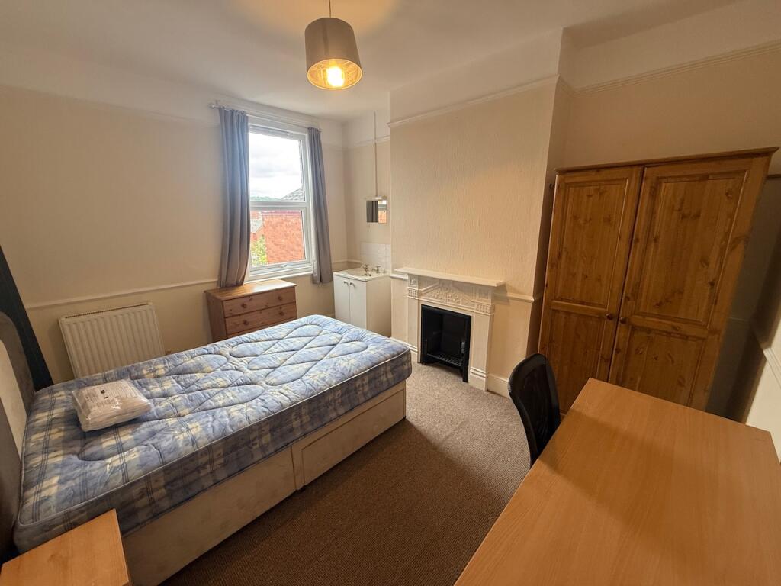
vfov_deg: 85.7
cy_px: 293
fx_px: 316
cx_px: 390
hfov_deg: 102.1
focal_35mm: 14
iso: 160
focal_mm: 2.22
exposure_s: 1/100
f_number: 2.2
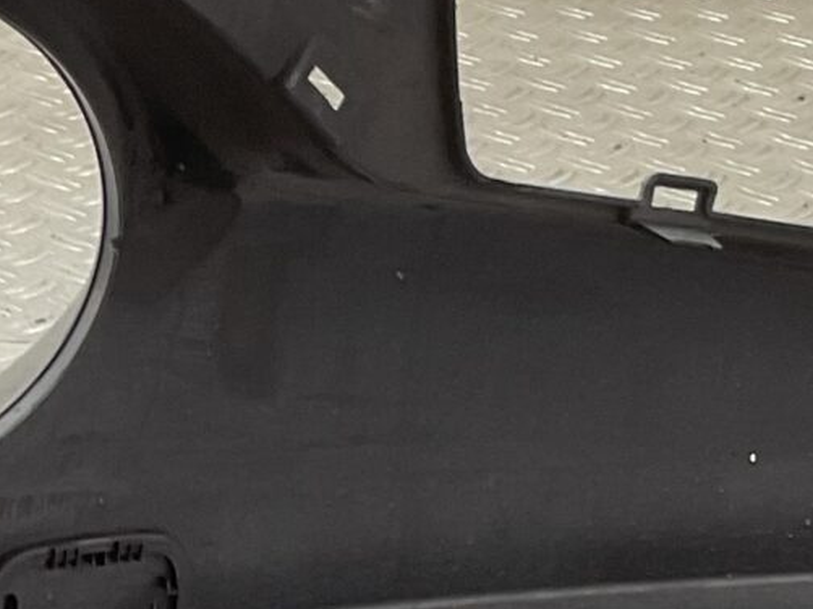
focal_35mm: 148
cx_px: 167
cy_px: 654
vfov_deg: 9.9
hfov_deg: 13.3
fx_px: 3474
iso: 32
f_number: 1.8
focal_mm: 3
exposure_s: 1/100
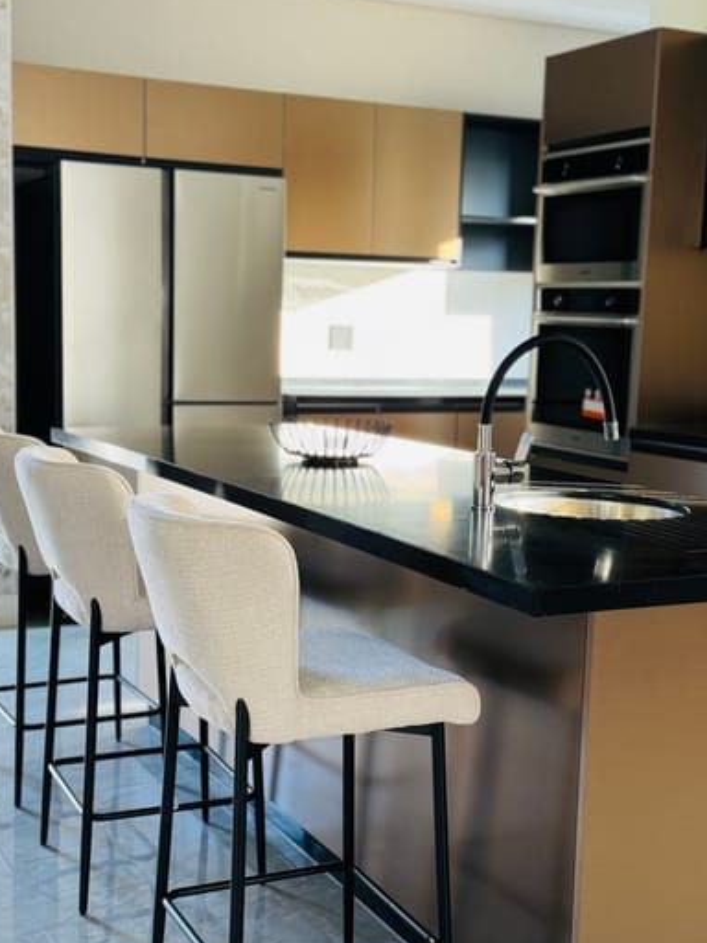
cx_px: 341
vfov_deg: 38.2
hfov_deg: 29.1
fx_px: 1362
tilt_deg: -7.3
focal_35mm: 50
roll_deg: -1.8
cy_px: 482
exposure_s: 1/60
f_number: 1.78
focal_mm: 6.76
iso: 125
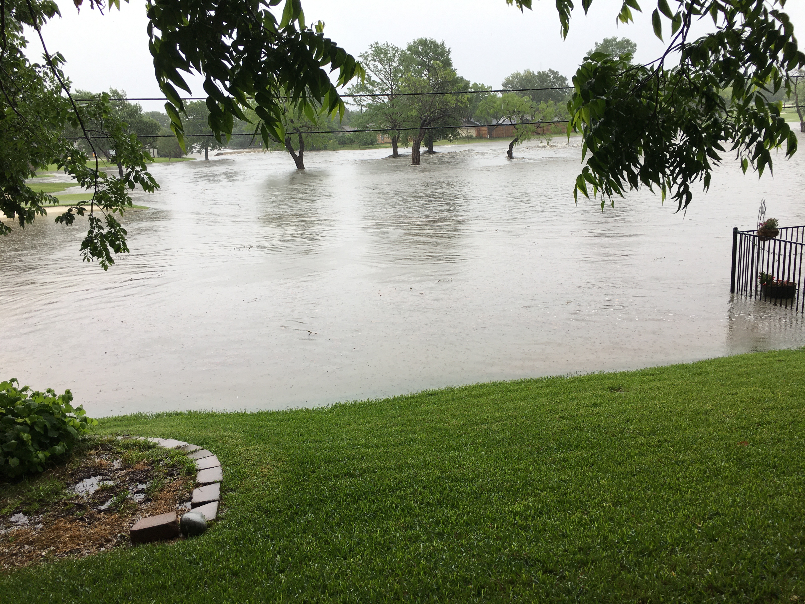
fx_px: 674
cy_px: 302
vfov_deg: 48.2
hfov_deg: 61.7
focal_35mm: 29
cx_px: 402
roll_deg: +3.0
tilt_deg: -15.1
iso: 25
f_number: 2.2
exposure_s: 1/460
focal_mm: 4.15
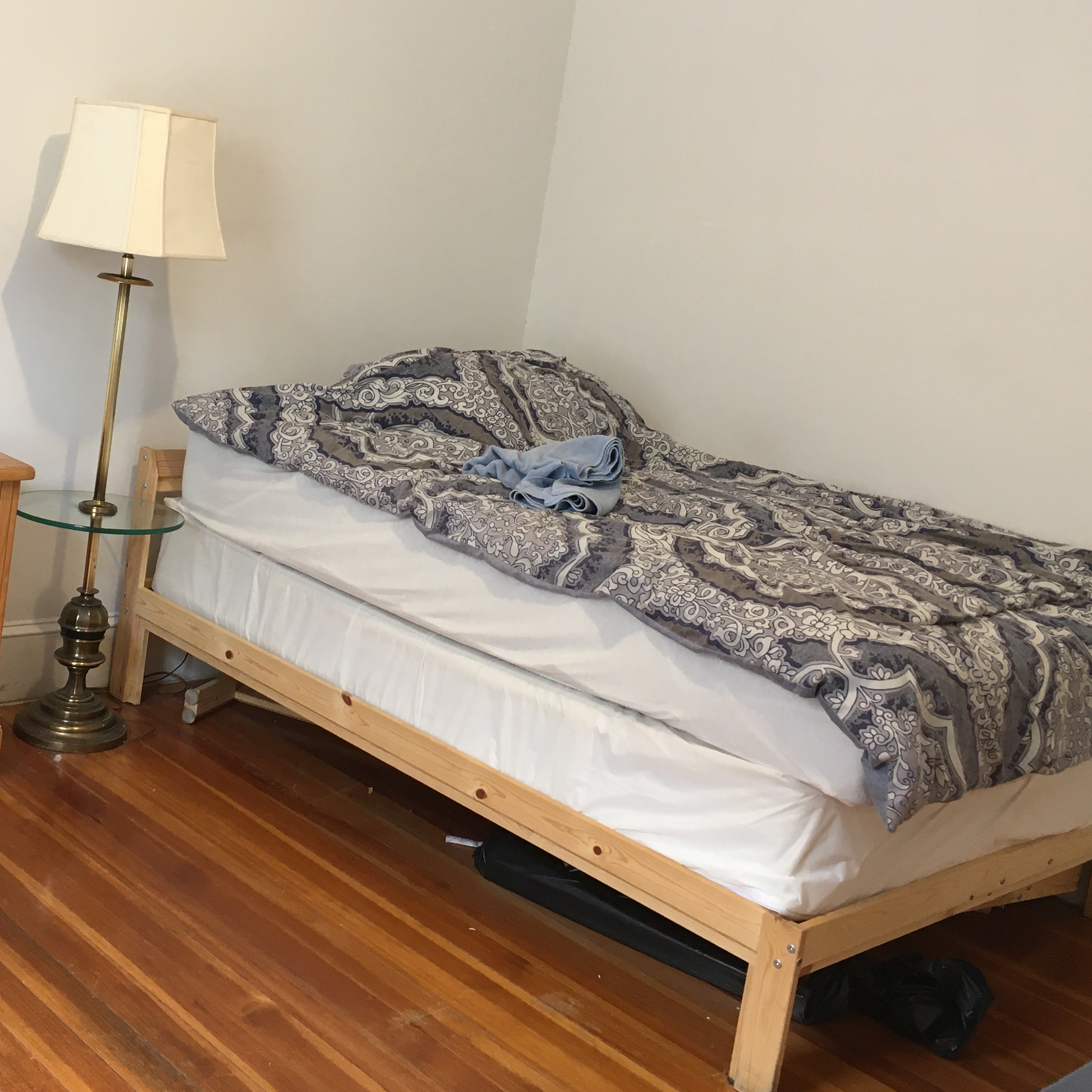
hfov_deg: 38.4
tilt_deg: -9.5
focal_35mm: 43
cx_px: 312
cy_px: 416
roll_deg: -7.7
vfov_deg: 38.9
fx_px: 1535
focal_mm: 4.15
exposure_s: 1/30
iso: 64
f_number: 2.2
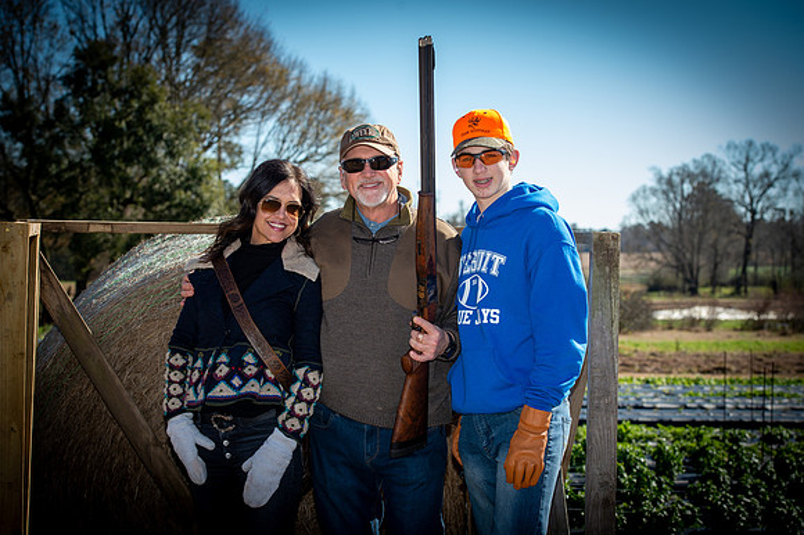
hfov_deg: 25.4
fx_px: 1786
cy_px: 268
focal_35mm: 80
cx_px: 402
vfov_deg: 17.0
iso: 125
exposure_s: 1/200
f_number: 6.3
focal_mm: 80
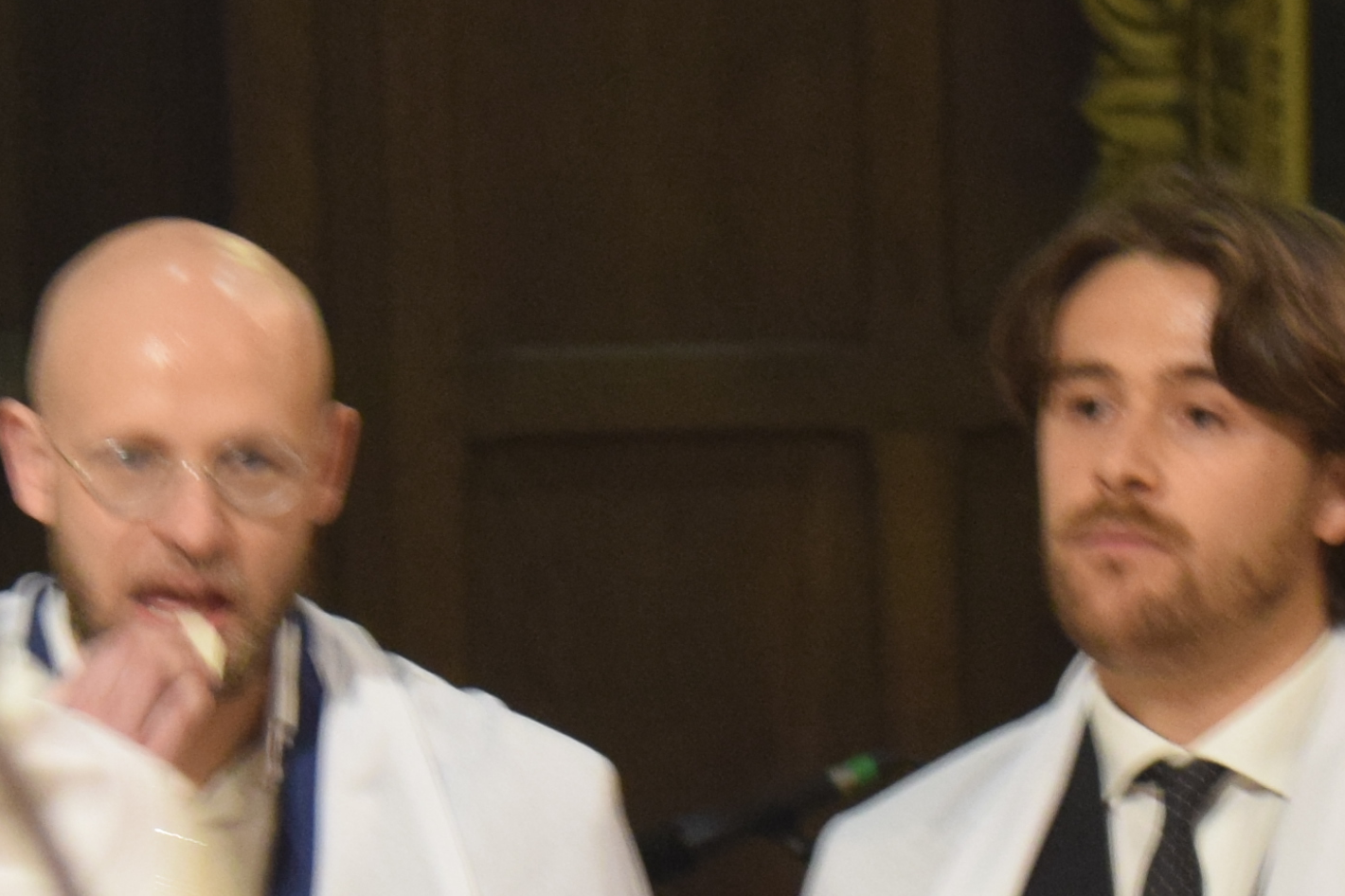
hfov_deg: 5.0
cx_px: 860
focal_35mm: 412
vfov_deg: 3.3
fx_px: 15392
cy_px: 700
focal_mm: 65
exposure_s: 1/8
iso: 1000
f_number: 5.3
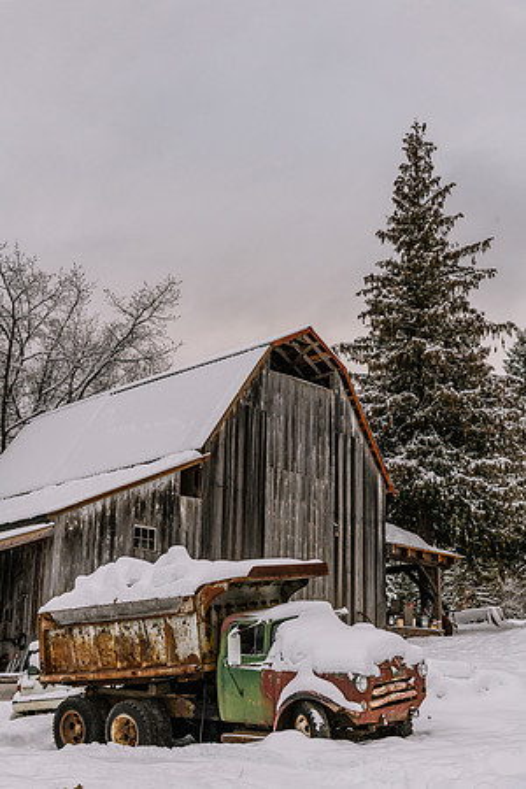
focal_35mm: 50
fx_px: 1096
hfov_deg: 27.0
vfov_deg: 39.6
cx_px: 263
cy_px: 394
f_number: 8
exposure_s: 1/500
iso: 800
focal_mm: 50
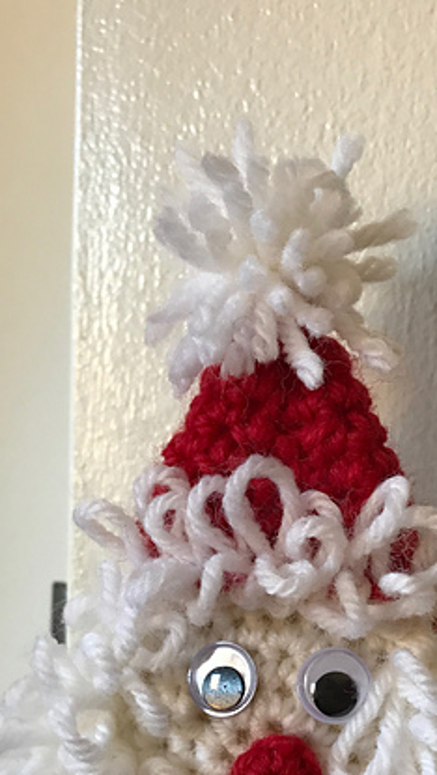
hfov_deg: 25.4
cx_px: 280
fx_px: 966
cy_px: 551
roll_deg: -2.6
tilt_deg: -7.9
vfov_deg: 42.7
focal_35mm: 47
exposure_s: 1/20
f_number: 1.8
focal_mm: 3.99
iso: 40
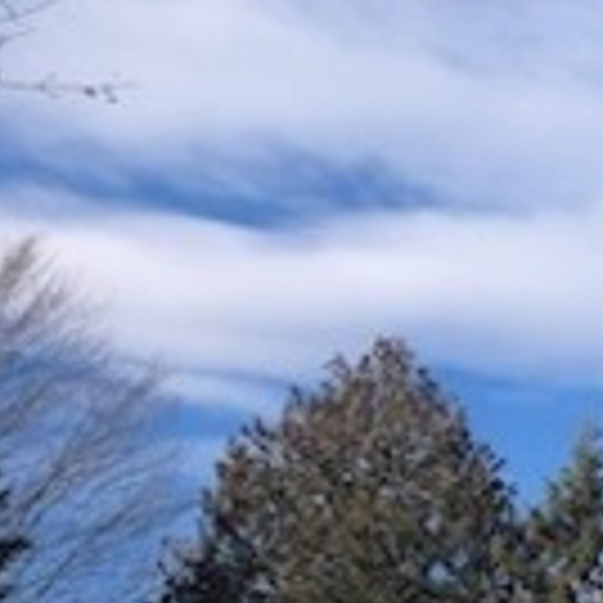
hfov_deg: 12.1
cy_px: 693
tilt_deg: +10.9
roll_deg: -0.6
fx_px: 2424
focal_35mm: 123
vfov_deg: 13.8
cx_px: 1325
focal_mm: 3.99
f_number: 1.8
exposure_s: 1/1130
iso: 20
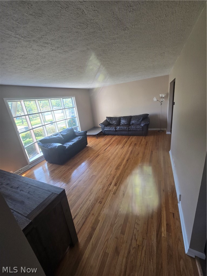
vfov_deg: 106.2
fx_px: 104
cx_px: 104
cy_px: 138
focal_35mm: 13
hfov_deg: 89.9
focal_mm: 2.2
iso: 100
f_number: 2.2
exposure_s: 1/60
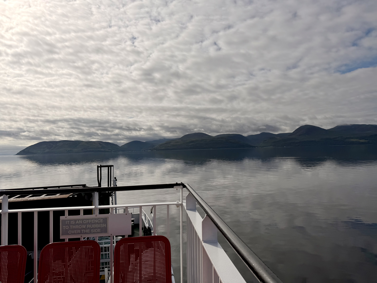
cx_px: 188
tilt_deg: +1.9
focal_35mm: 24
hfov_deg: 71.6
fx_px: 261
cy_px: 142
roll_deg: +1.8
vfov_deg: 56.8
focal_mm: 6.76
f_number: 1.78
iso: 80
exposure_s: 1/22727
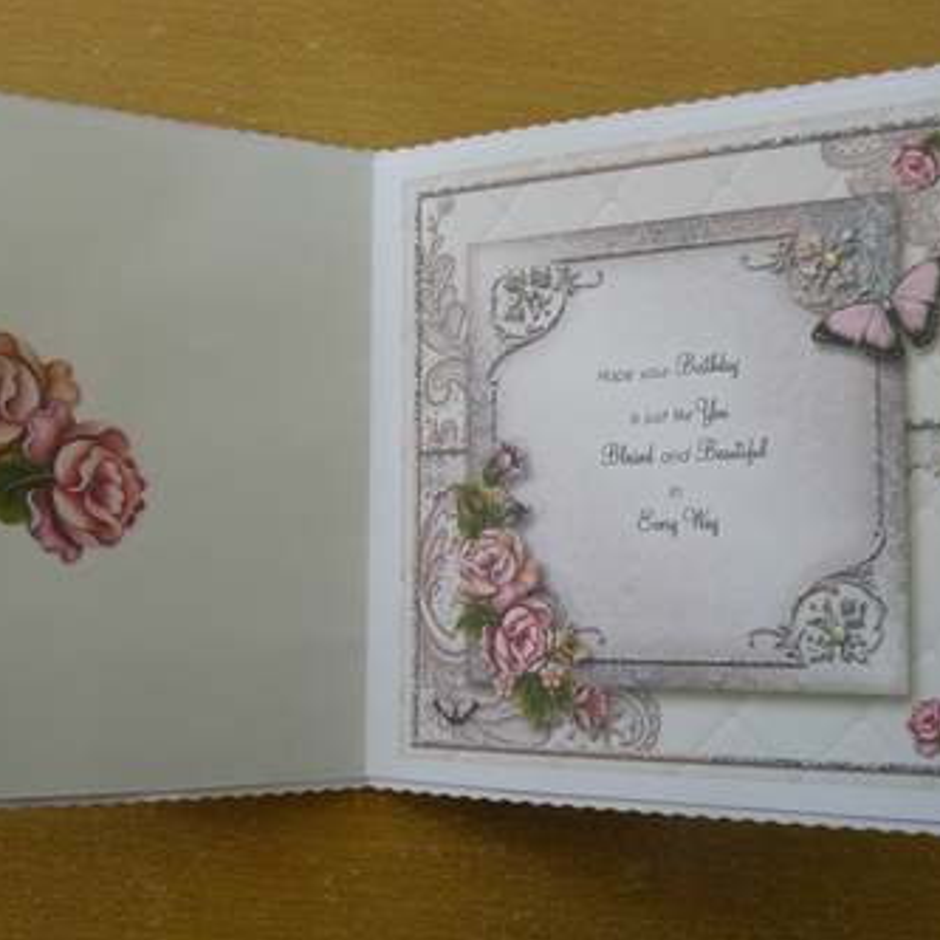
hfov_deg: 39.1
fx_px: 1321
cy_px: 470
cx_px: 395
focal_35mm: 43
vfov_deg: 39.2
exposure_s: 1/30
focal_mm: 6
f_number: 2.8
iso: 200
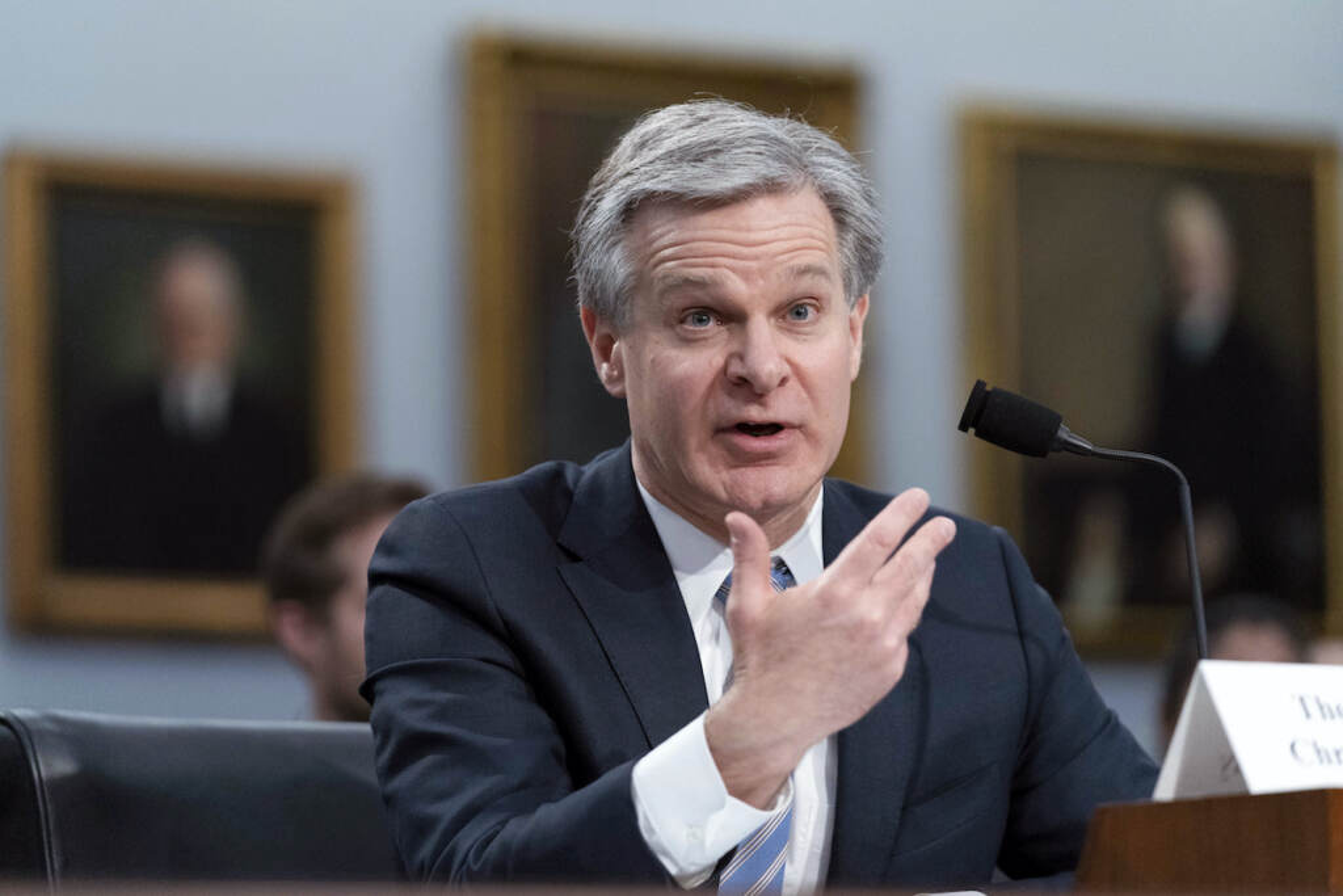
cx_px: 672
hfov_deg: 12.3
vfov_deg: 8.2
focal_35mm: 167
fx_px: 6230
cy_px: 448
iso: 5000
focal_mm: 167
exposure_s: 1/640
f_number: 3.2
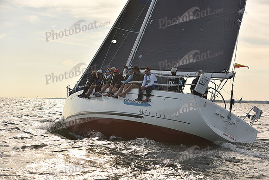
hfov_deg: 26.0
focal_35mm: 78
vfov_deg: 17.5
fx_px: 583
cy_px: 90
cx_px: 134
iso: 250
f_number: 5.6
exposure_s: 1/500
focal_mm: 78
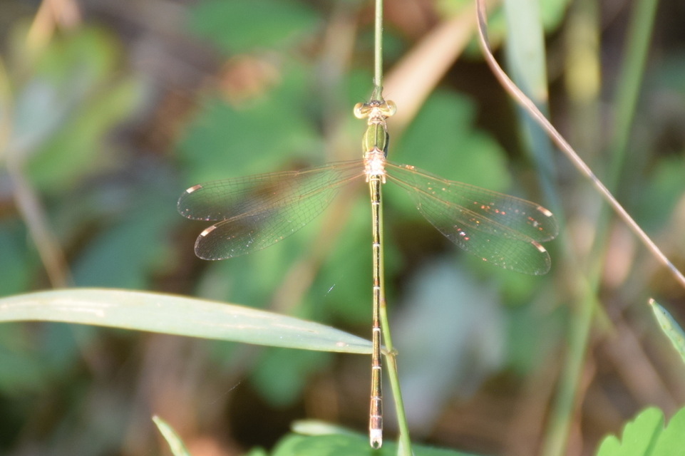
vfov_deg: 6.5
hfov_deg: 9.8
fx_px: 3994
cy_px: 228
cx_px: 342
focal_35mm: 210
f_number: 7.1
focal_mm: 140
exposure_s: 1/60
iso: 320
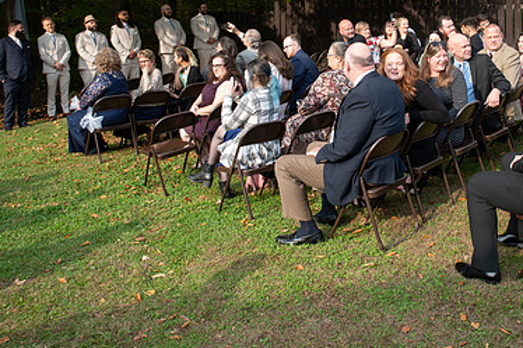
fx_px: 566
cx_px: 342
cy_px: 78
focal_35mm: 39
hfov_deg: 48.9
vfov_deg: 33.4
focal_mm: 24
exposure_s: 1/200
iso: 400
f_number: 8
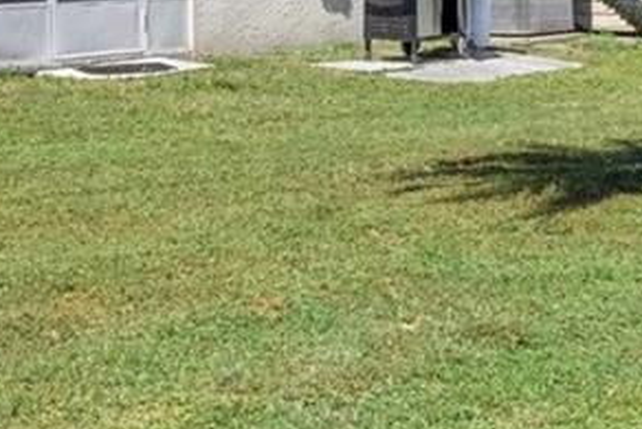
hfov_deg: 18.6
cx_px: 2
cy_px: -202
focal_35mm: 107
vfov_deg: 12.3
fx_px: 1904
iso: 640
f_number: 8
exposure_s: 1/1250
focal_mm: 13
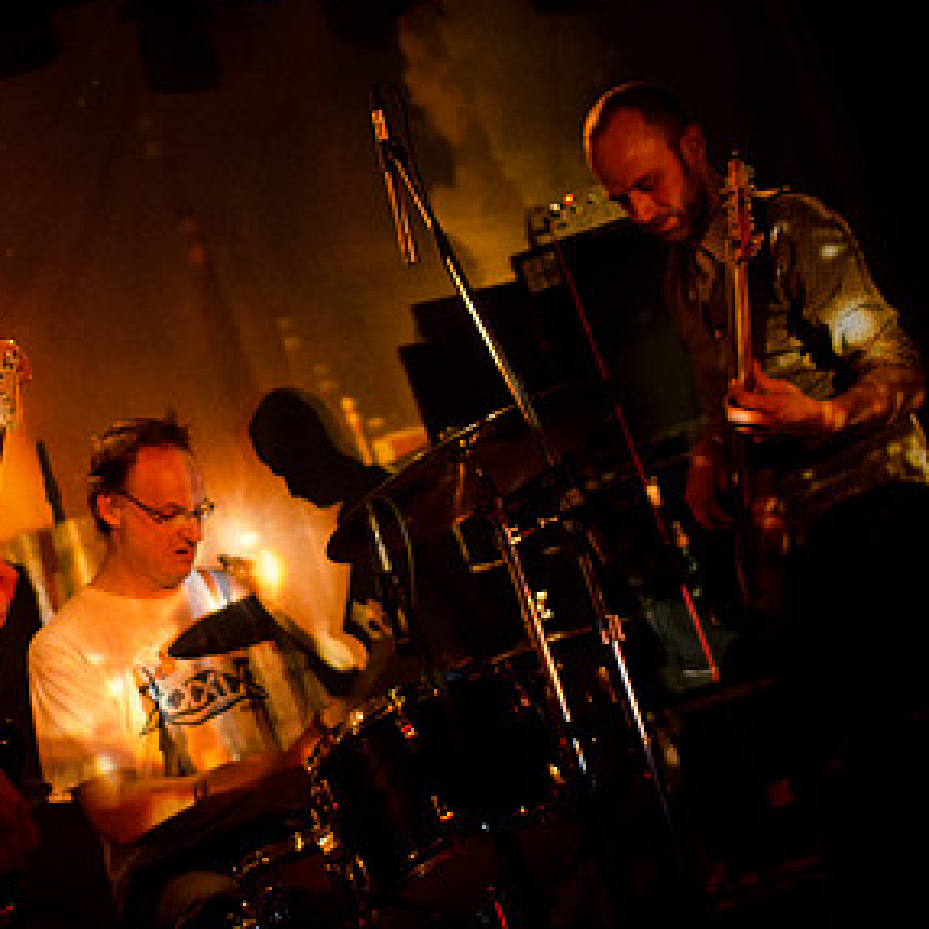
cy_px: 521
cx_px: 246
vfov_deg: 22.5
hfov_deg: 22.3
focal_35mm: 77
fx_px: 2338
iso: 2000
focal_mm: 30
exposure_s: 1/60
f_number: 1.4
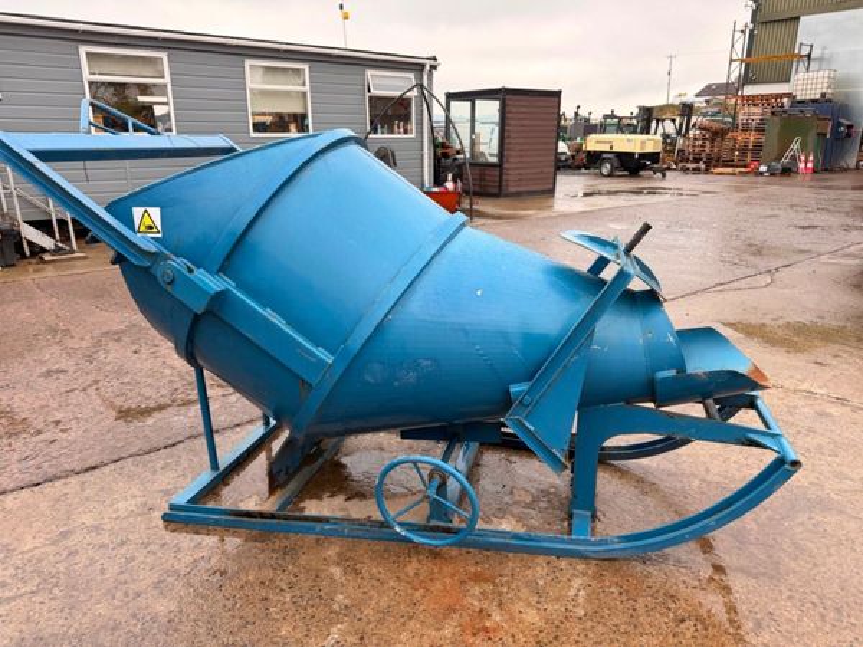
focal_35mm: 24
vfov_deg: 56.8
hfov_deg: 71.6
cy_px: 324
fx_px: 598
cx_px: 432
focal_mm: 6.76
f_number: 1.78
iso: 80
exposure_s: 1/528
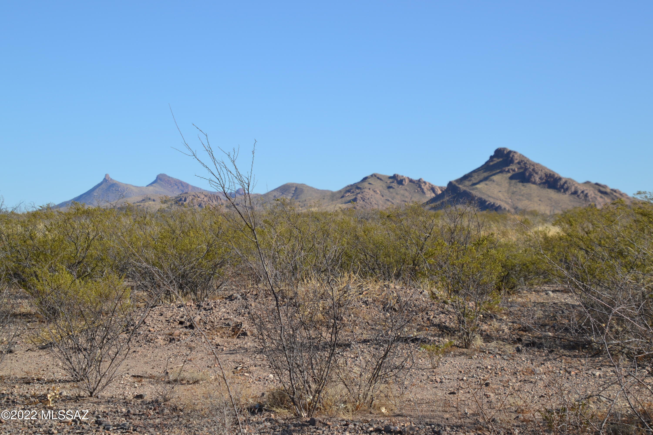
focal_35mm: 93
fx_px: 1687
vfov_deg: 14.7
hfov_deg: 21.9
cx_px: 326
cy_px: 218
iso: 110
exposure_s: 1/500
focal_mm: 62
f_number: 5.6
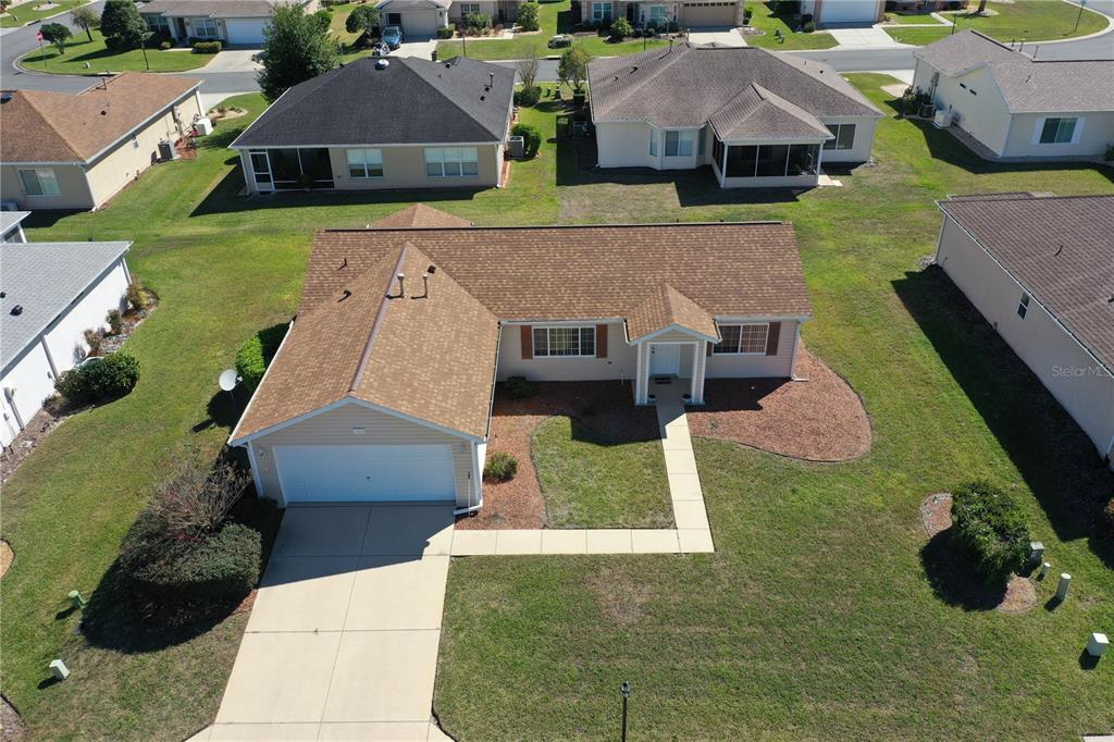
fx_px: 866
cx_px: 557
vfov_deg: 46.4
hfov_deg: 65.5
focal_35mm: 28
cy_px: 371
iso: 100
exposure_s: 1/400
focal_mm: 10.26
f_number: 5.6
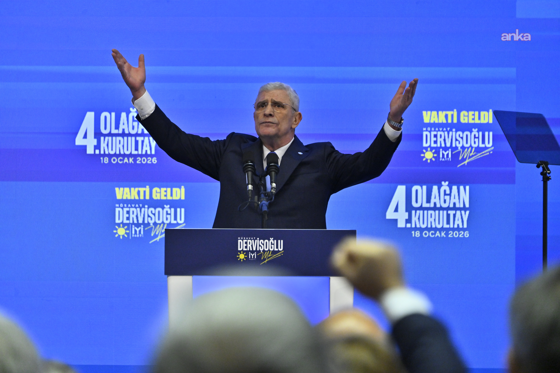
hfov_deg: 9.0
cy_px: 186
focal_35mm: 230
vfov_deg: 6.0
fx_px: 3577
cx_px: 280
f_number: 5.6
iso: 2000
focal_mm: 230
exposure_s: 1/250
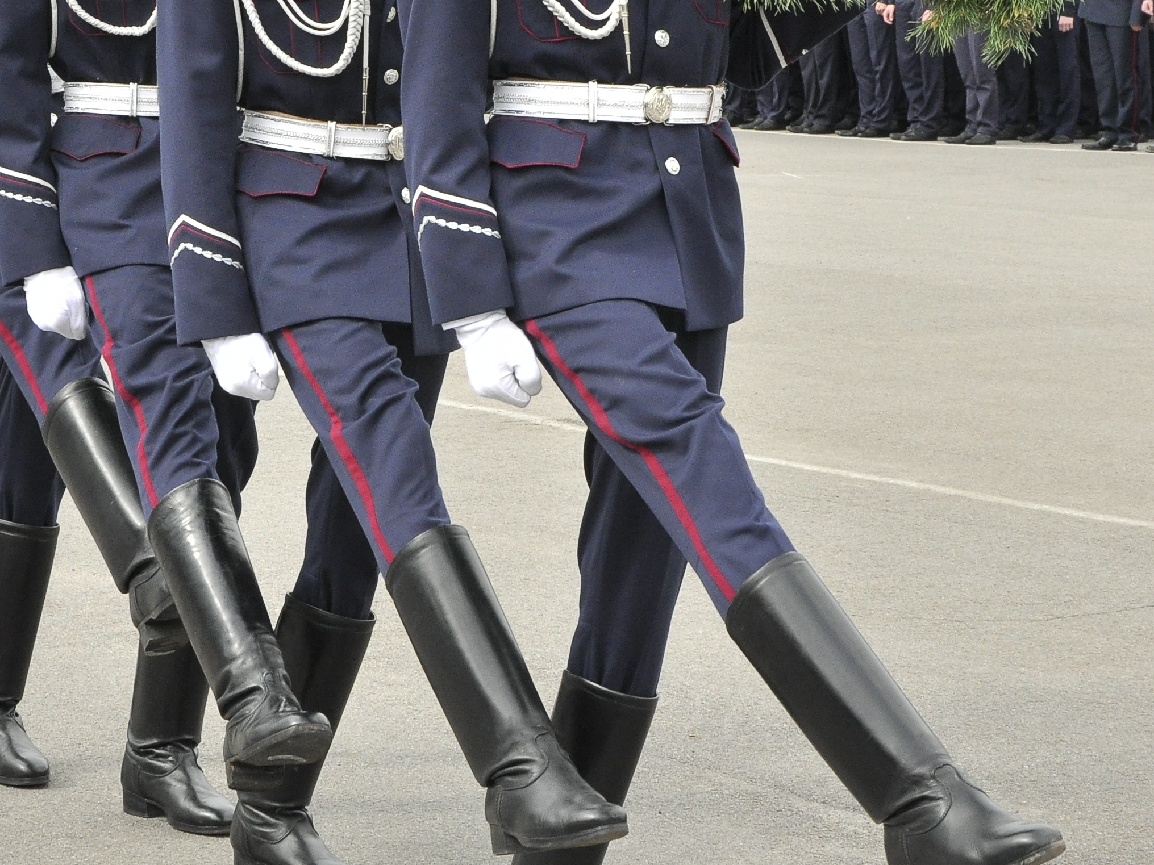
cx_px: 481
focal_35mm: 146
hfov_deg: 13.5
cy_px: 234
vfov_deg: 10.1
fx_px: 4867
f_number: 11
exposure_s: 1/500
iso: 800
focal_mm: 48
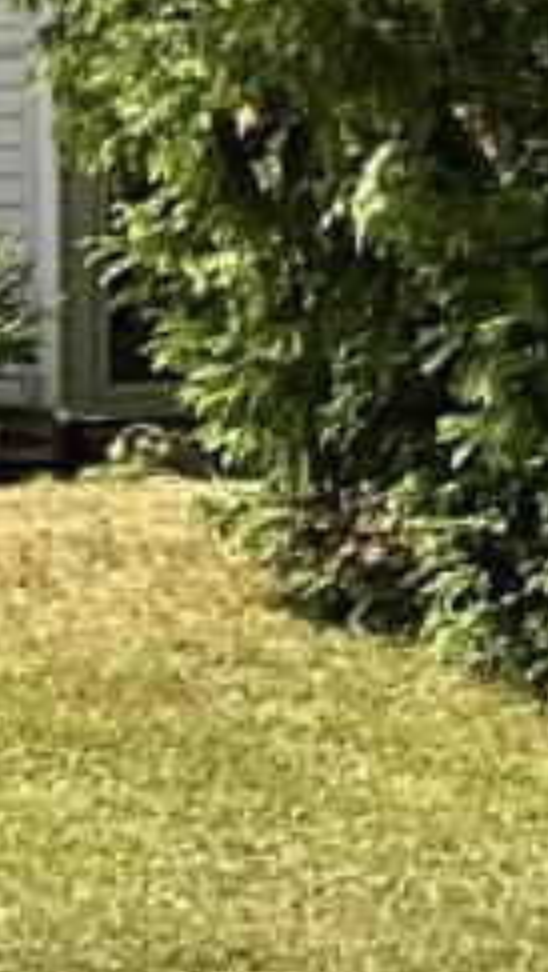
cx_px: -2284
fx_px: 6705
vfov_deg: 8.2
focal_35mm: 260
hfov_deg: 4.1
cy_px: 1156
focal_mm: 3
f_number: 1.8
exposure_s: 1/1168
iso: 16
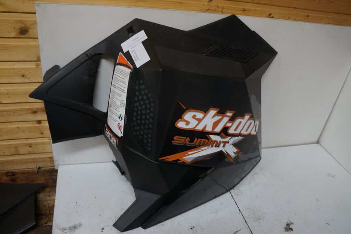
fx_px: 263
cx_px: 176
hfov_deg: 67.4
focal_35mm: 27
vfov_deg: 47.9
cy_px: 117
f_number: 4
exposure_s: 1/60
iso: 1000
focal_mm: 18
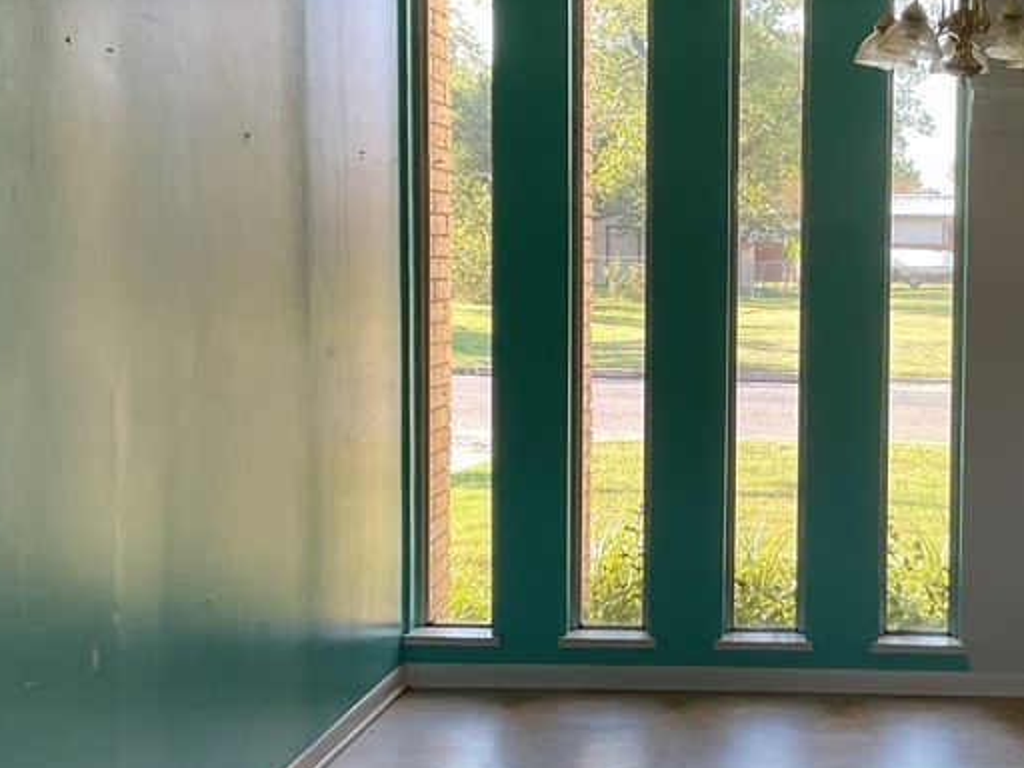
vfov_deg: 25.2
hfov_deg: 32.4
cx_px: 814
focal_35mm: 58
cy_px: 346
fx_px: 1716
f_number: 1.8
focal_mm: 3
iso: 50
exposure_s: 1/120
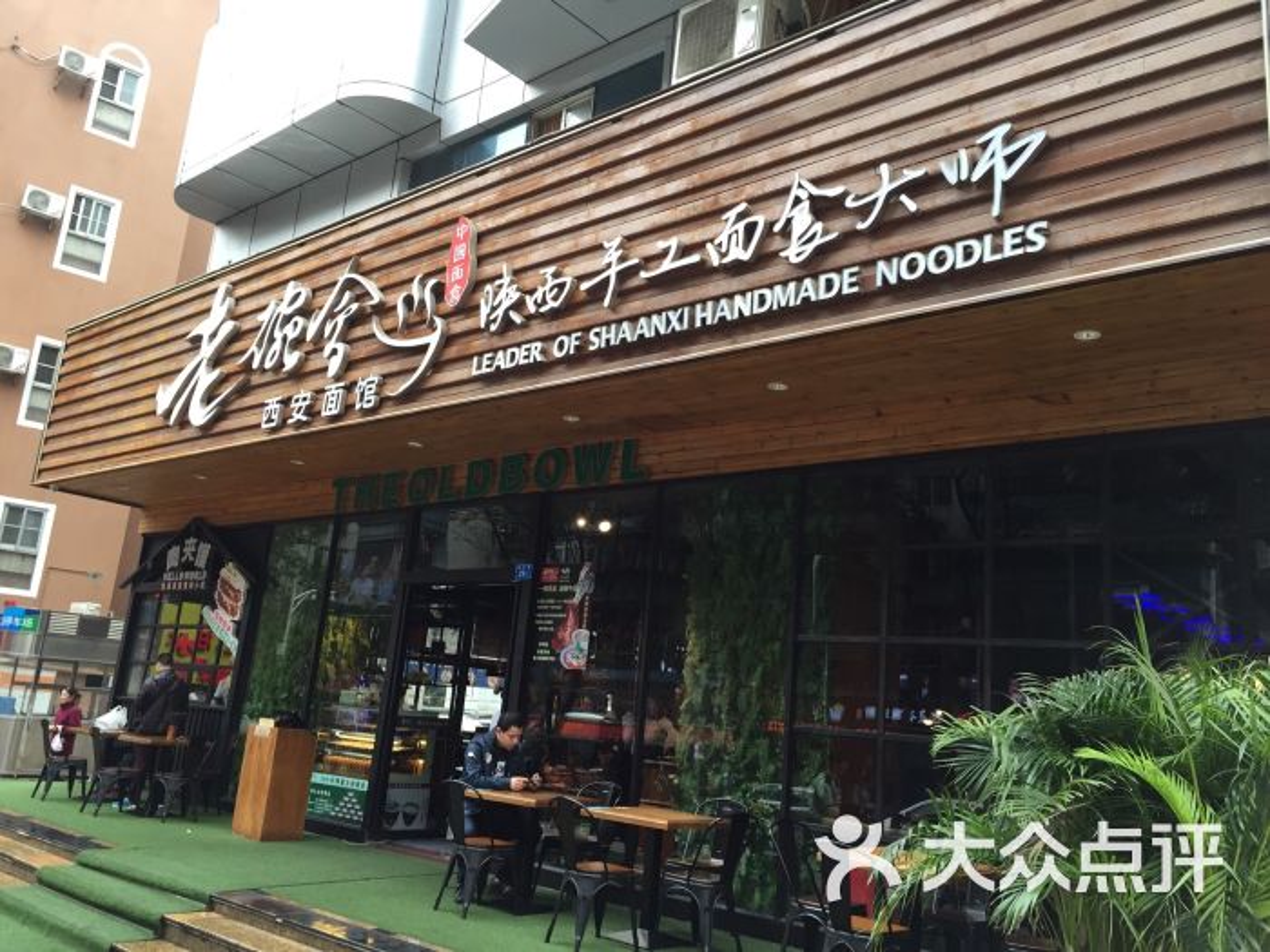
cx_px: 635
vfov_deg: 48.2
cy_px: 476
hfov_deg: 61.7
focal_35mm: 29
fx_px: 1064
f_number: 2.2
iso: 50
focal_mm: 4.15
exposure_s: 1/100
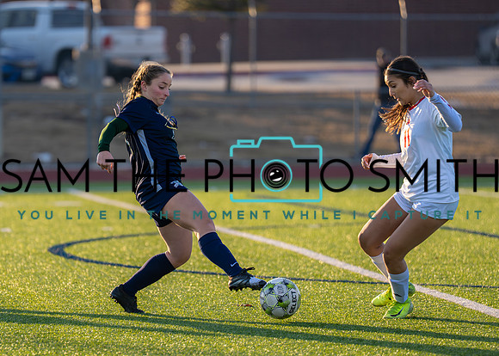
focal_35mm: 317
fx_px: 4488
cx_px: 142
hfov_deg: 6.4
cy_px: 197
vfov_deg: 4.5
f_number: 2.8
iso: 400
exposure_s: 1/2500
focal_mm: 200
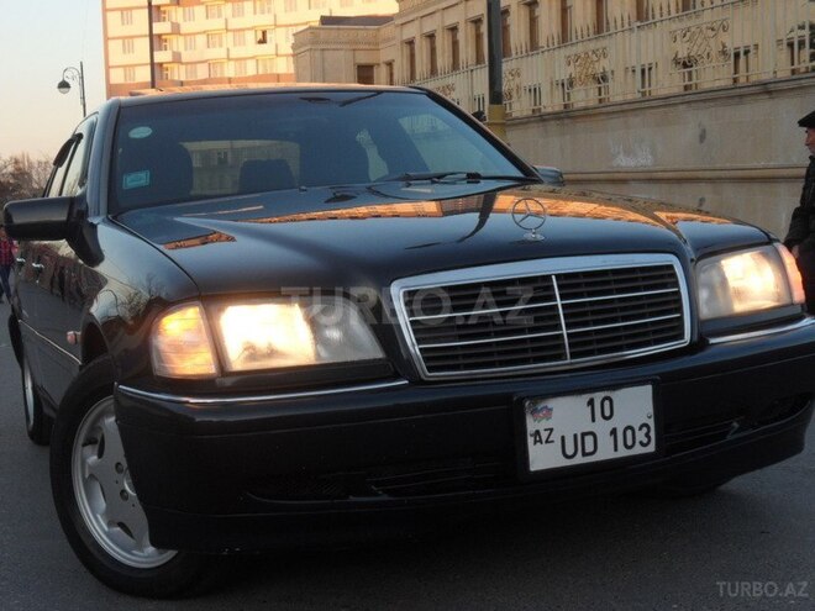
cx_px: 408
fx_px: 1224
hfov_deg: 36.8
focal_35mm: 52
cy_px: 306
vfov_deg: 28.0
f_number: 5
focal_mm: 9.3
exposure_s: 1/60
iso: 100
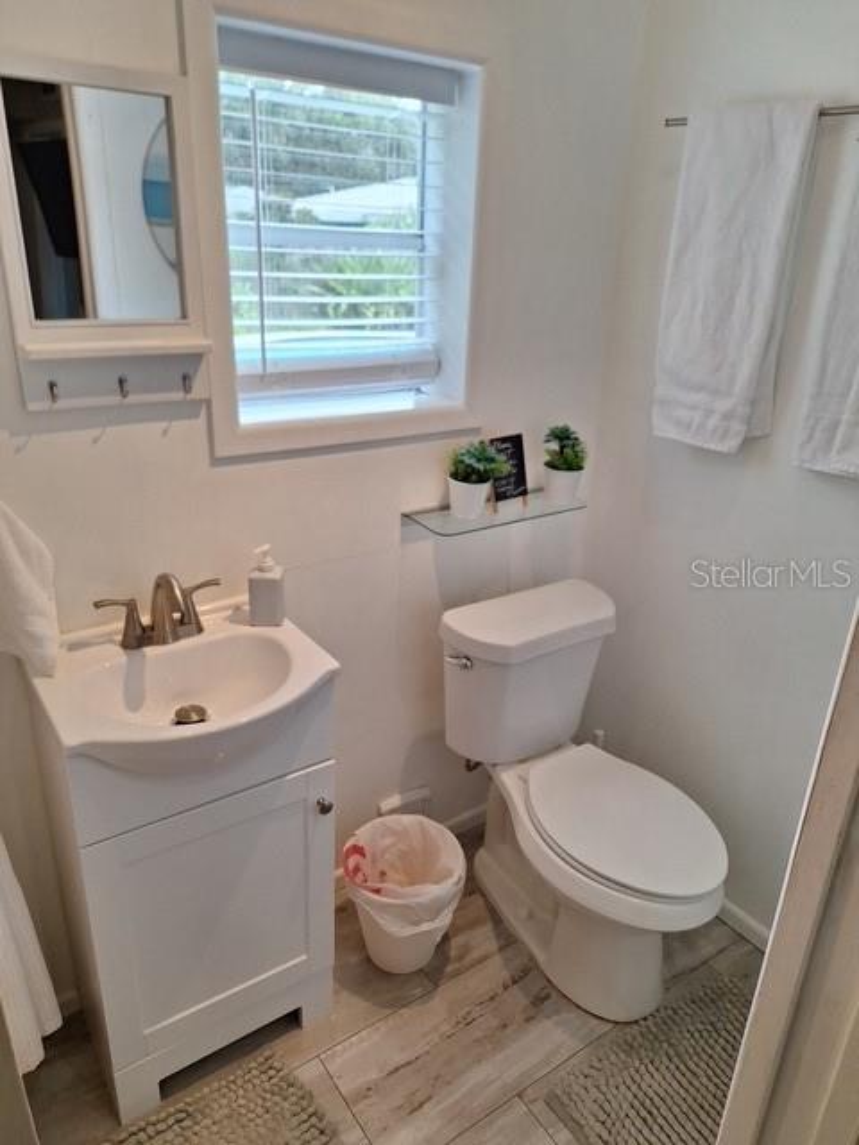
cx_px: 430
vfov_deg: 73.9
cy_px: 572
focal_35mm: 23
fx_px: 761
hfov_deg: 58.9
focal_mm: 5.54
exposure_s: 1/145
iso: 40
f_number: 1.8
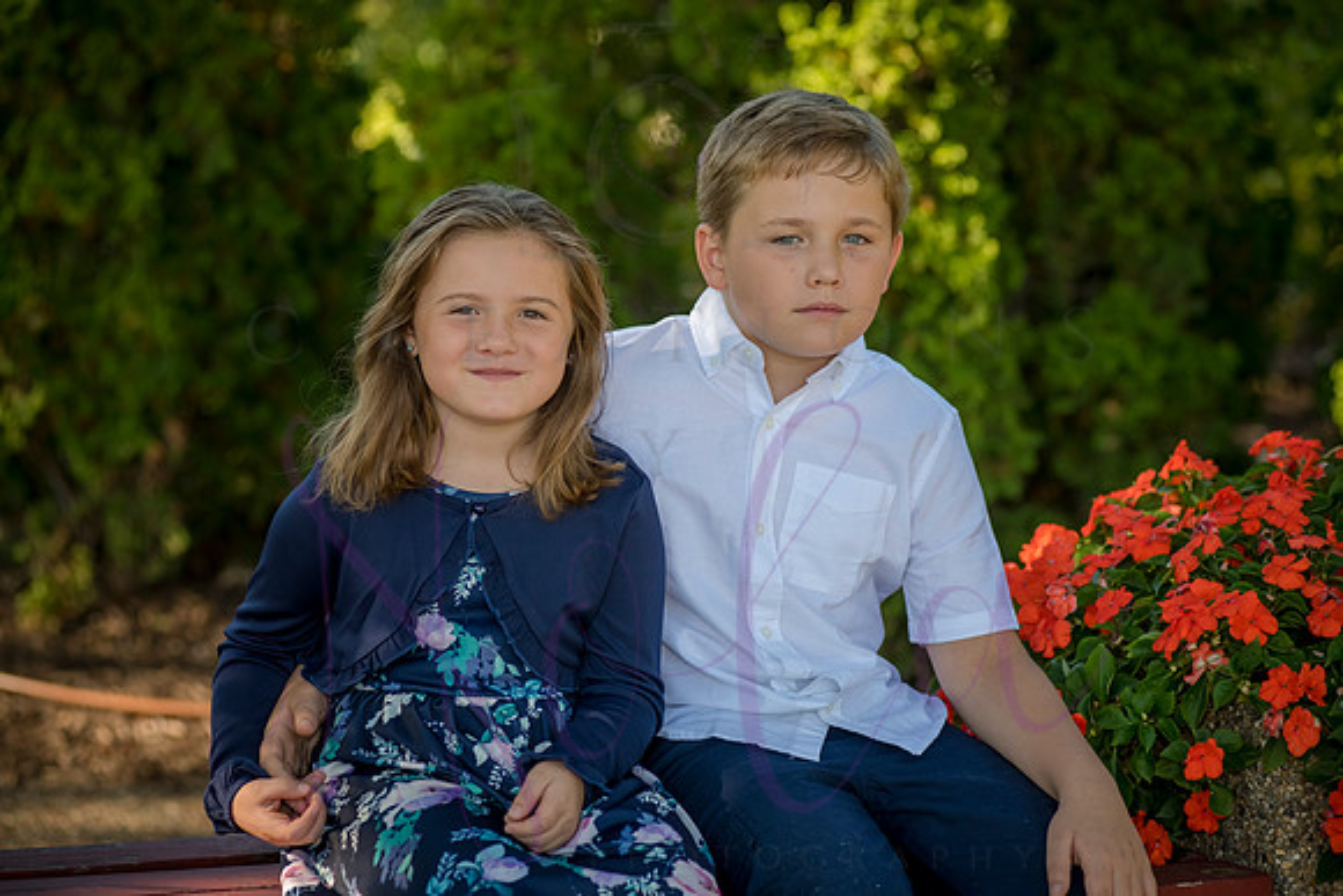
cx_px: 672
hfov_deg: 17.1
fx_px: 4478
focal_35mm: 120
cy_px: 448
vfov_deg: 11.4
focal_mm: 120
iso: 400
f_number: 4
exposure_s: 1/500
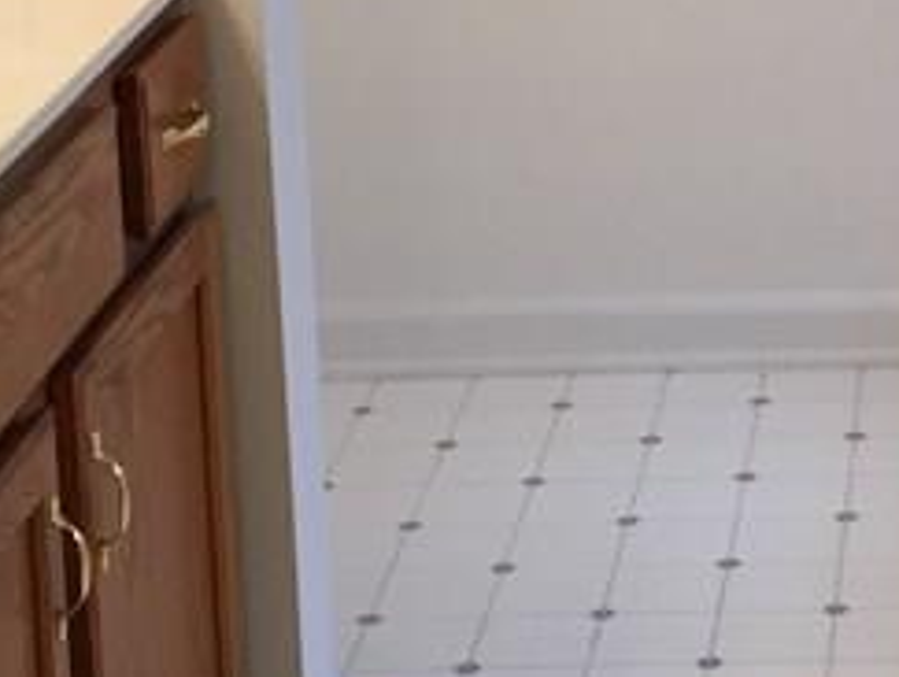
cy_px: -277
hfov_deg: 15.8
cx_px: 932
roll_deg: +0.9
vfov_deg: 11.7
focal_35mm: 122
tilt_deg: -10.9
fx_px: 3173
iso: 32
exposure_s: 1/30
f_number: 2.2
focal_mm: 4.15
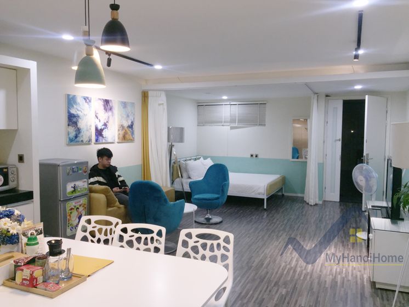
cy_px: 154
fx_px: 343
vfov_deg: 48.3
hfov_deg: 61.6
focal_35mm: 29
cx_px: 204
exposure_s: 1/62
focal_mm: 4.15
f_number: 2.2
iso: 32
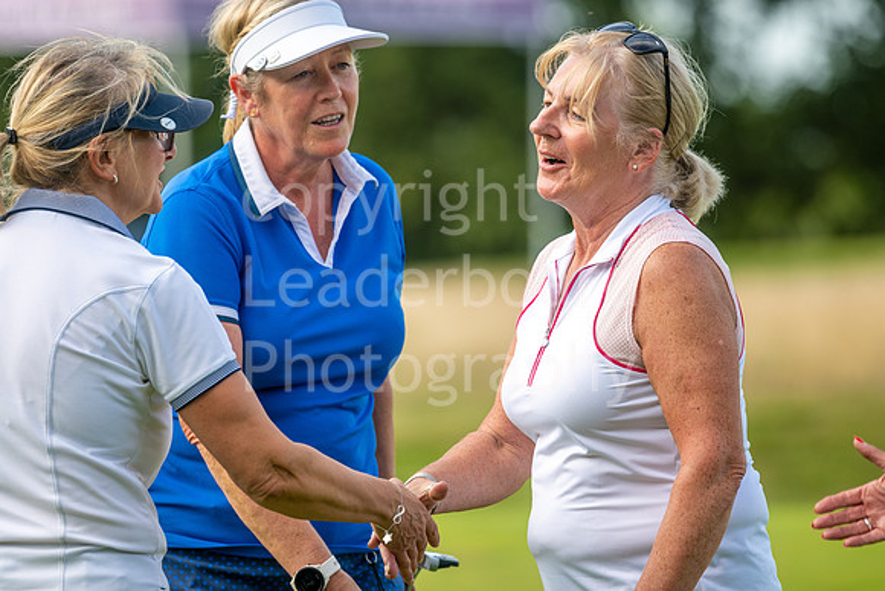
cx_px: 442
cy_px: 296
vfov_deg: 3.1
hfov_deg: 4.6
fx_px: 11065
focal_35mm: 450
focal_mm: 300
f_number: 4
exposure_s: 1/320
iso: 100
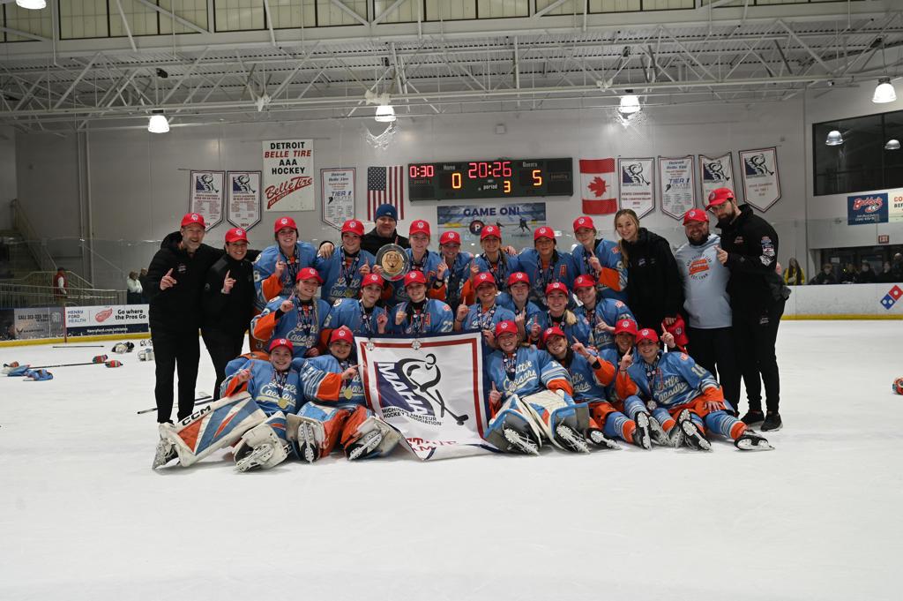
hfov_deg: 50.7
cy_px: 300
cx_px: 452
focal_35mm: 38
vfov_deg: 35.0
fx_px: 952
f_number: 5.6
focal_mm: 38
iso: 800
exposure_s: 1/125
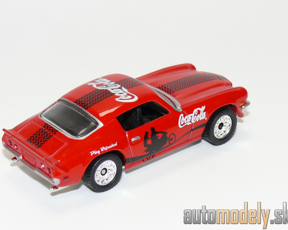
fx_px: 921
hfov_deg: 17.8
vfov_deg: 14.3
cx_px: 139
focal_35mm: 108
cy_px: 116
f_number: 4
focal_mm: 13.6
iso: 100
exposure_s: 1/30
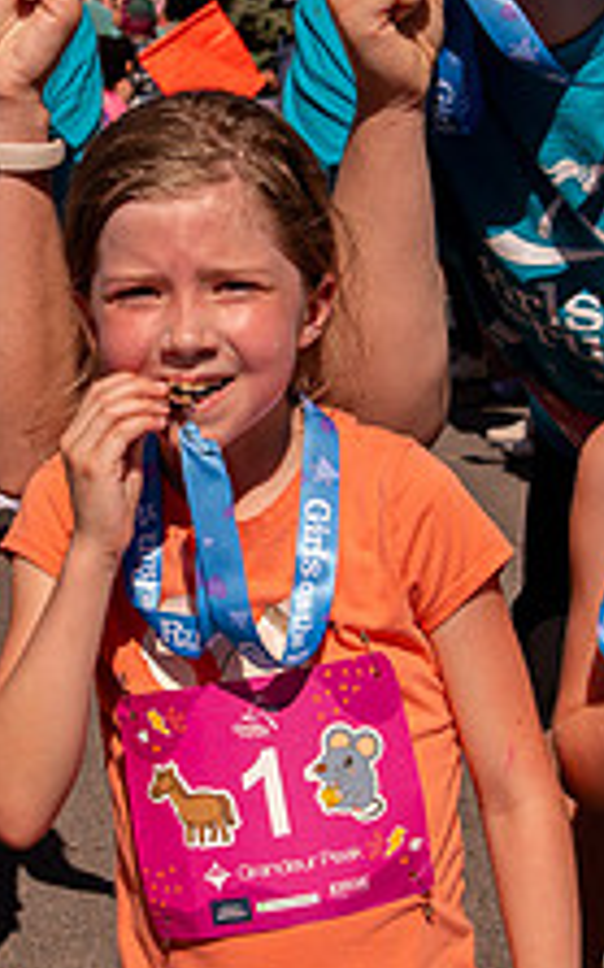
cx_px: 187
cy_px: 292
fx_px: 3431
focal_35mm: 130
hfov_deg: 10.1
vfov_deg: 16.0
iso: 800
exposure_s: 1/1600
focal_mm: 46
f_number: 11
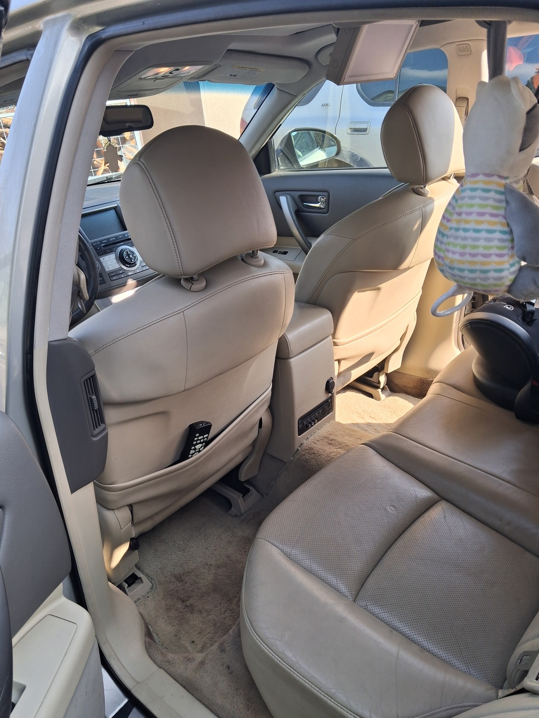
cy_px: 359
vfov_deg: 65.3
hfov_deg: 51.4
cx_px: 270
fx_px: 561
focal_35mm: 27
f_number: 1.8
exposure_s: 1/105
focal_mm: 4
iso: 20
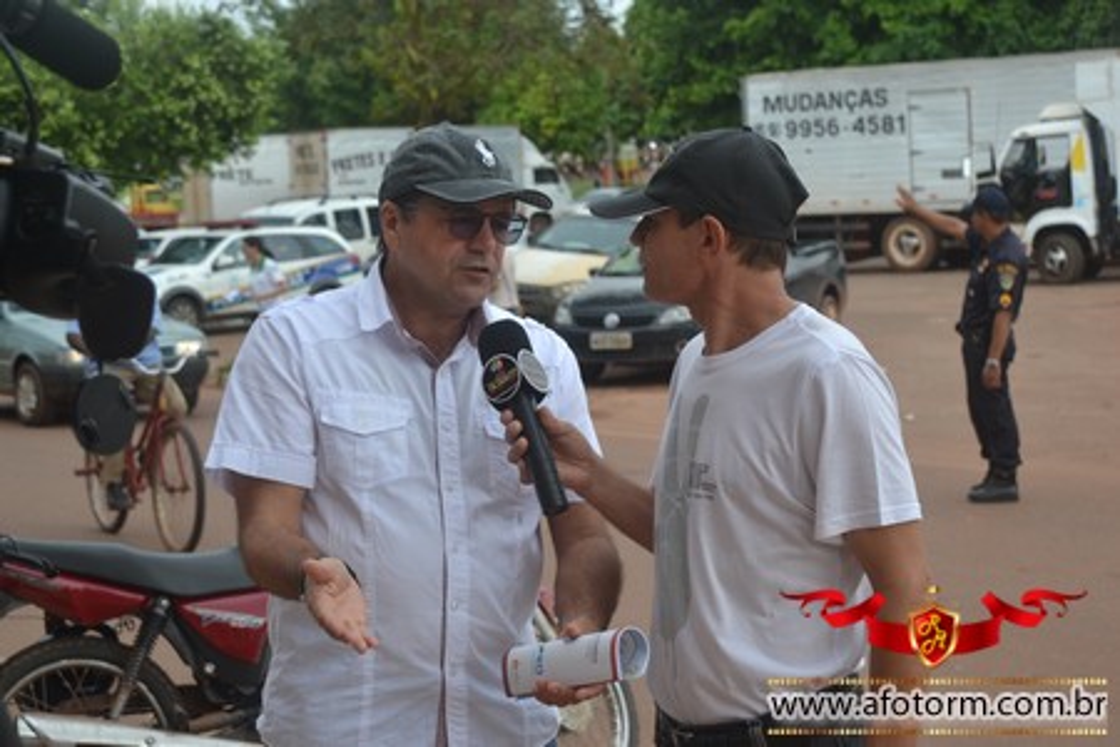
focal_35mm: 72
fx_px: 2240
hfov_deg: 28.1
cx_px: 560
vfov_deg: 18.9
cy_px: 374
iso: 100
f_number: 7.1
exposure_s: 1/200
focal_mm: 48
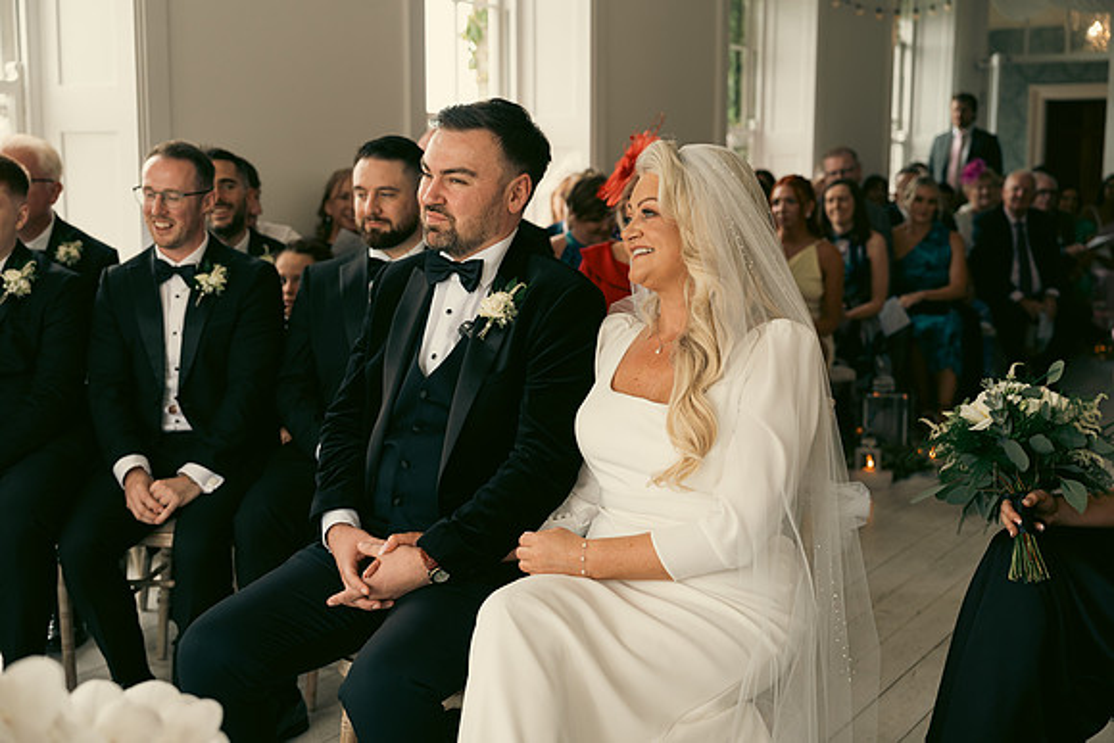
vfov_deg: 29.3
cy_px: 372
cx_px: 557
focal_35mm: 46
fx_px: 1424
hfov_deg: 42.7
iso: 250
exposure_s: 1/160
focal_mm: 46
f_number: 3.5
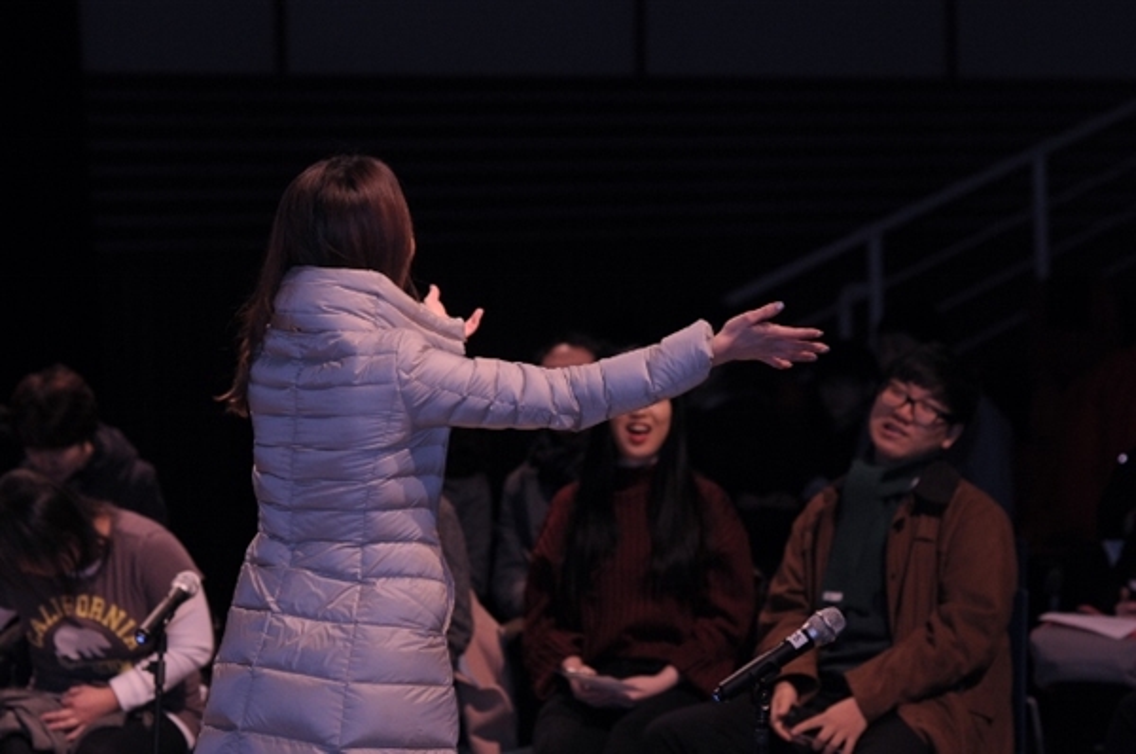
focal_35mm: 128
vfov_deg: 10.7
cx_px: 568
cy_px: 377
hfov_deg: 16.1
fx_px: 4017
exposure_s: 1/160
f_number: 3.2
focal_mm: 85
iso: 500
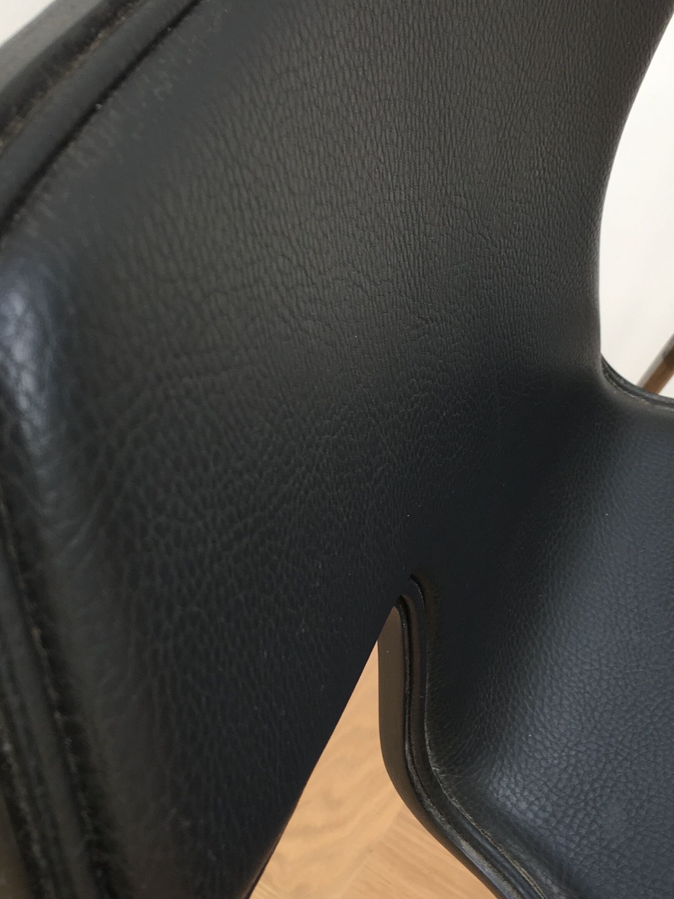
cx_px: 409
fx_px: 1298
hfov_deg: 29.0
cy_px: 398
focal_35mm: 50
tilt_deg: -57.4
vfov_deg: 38.1
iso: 25
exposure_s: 1/50
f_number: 2.2
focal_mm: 4.15
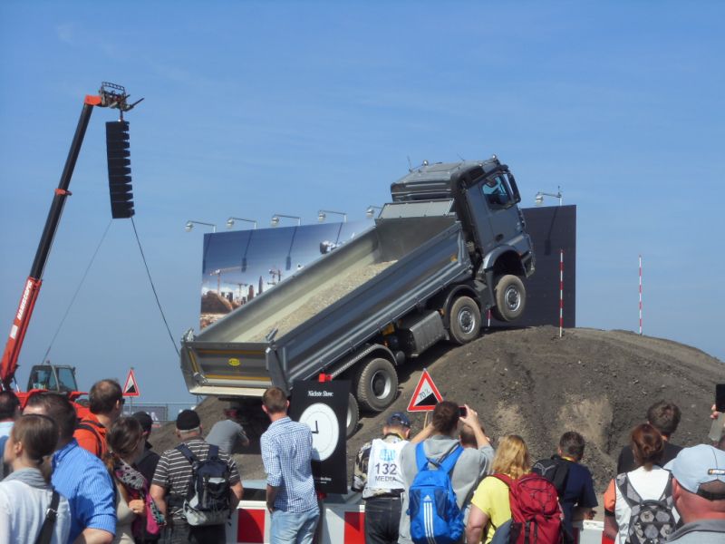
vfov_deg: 18.4
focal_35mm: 80
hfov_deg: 24.4
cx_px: 362
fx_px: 1676
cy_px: 272
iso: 80
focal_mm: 13.7
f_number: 7.3
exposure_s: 1/350
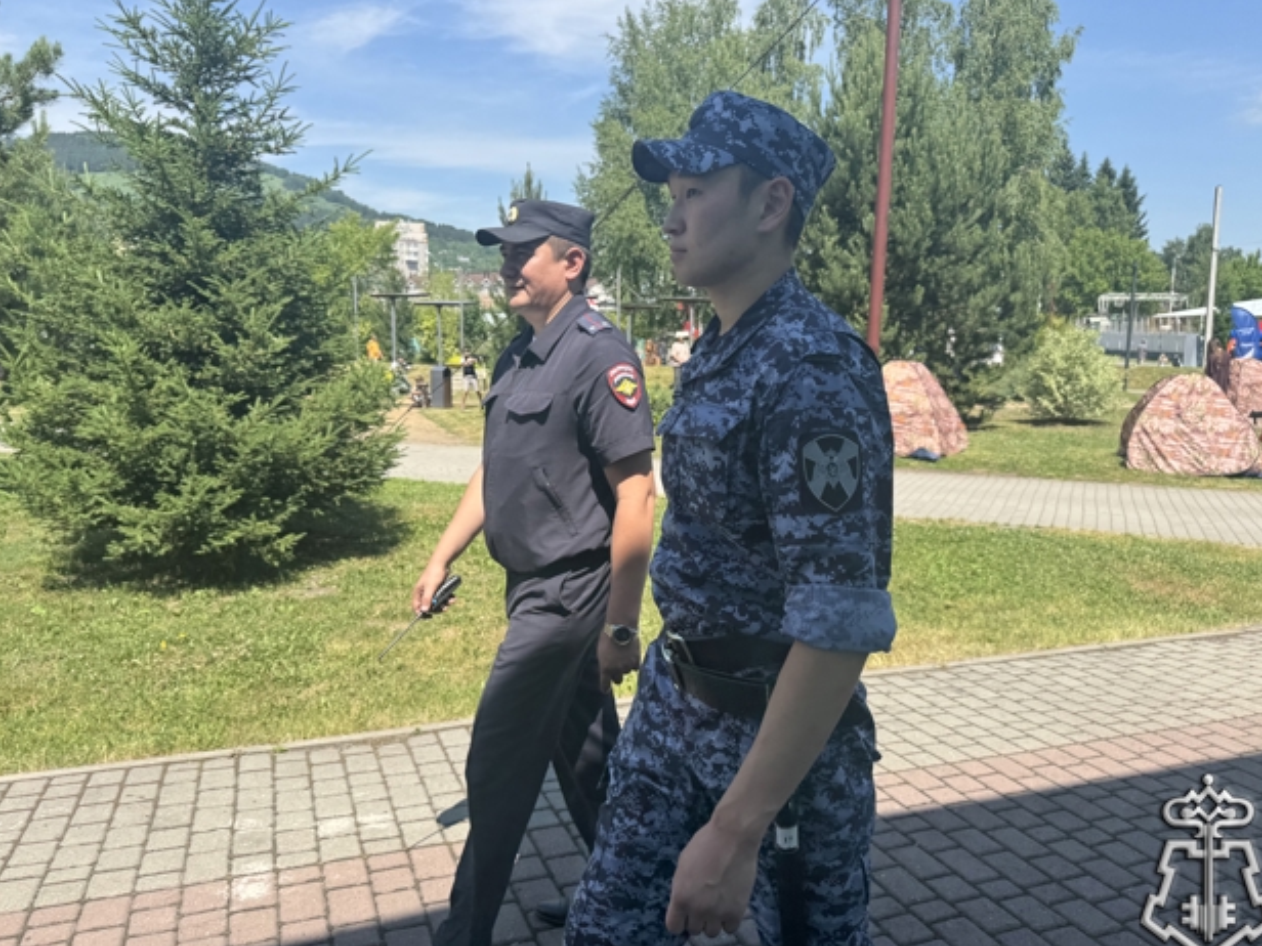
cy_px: 477
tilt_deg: -8.1
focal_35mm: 26
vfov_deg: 53.1
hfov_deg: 67.3
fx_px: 948
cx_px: 640
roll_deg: -2.0
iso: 80
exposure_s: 1/2506
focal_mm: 6.76
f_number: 1.78
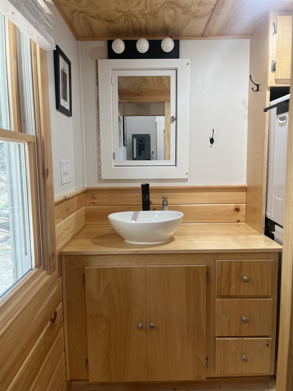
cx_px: 146
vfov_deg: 67.3
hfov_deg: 53.1
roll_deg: +0.6
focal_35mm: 26
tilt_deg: -7.6
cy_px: 196
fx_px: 293
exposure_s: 1/120
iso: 100
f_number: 1.6
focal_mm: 5.1
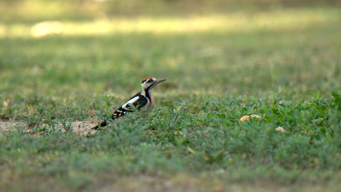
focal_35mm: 1102
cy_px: 87
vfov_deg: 1.1
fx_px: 9968
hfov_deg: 2.0
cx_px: 171
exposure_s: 1/250
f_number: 5.6
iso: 250
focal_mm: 700
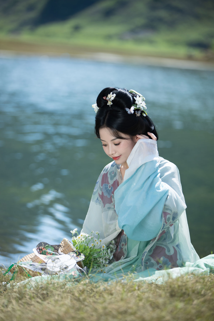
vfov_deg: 15.8
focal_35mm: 130
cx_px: 107
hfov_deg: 10.5
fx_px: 1159
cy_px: 160
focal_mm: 130
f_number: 2.8
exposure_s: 1/1250
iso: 100
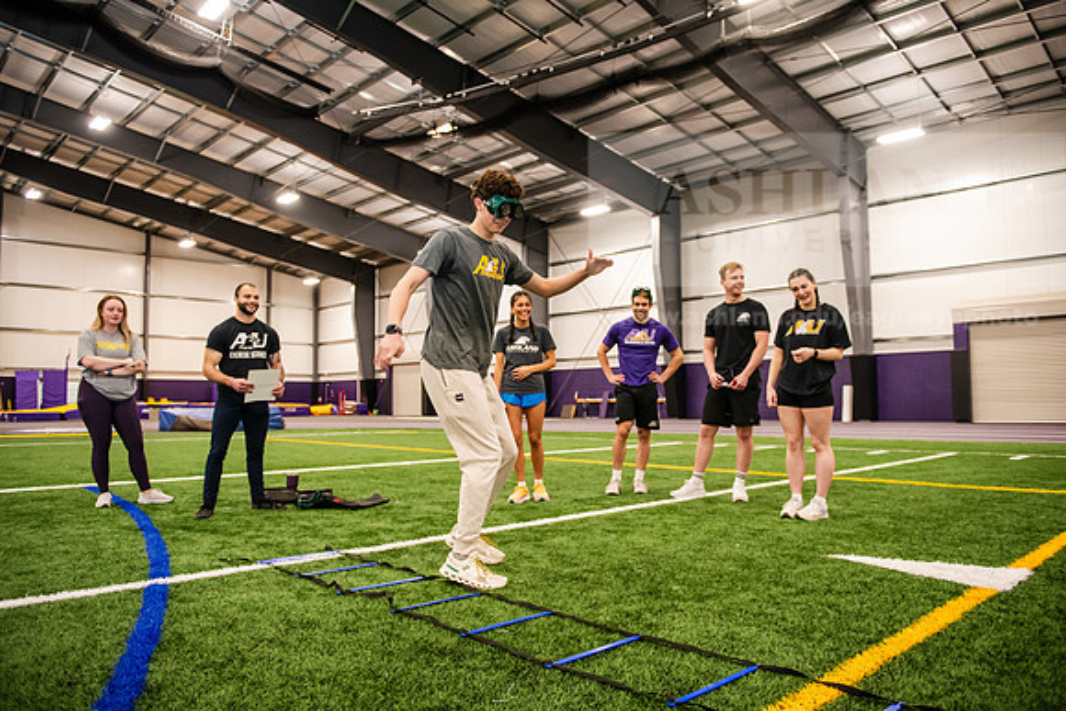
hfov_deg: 69.4
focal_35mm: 26
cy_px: 356
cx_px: 533
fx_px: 770
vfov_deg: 49.6
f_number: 3.2
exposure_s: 1/125
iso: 2000
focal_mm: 26
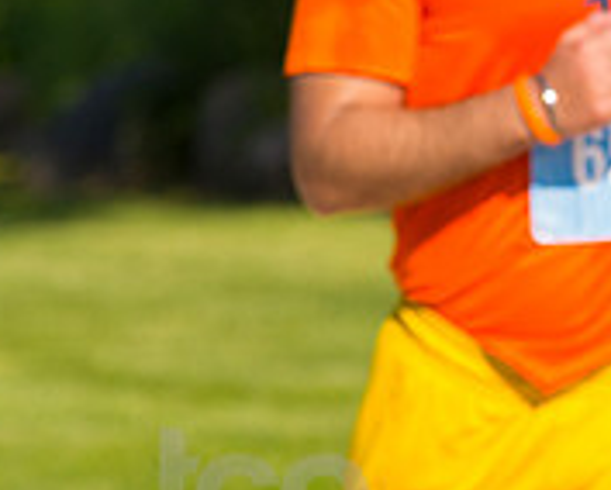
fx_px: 7513
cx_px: 756
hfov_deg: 4.6
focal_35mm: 415
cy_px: 67
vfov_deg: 3.7
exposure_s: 1/2000
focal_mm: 135
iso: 400
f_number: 5.6
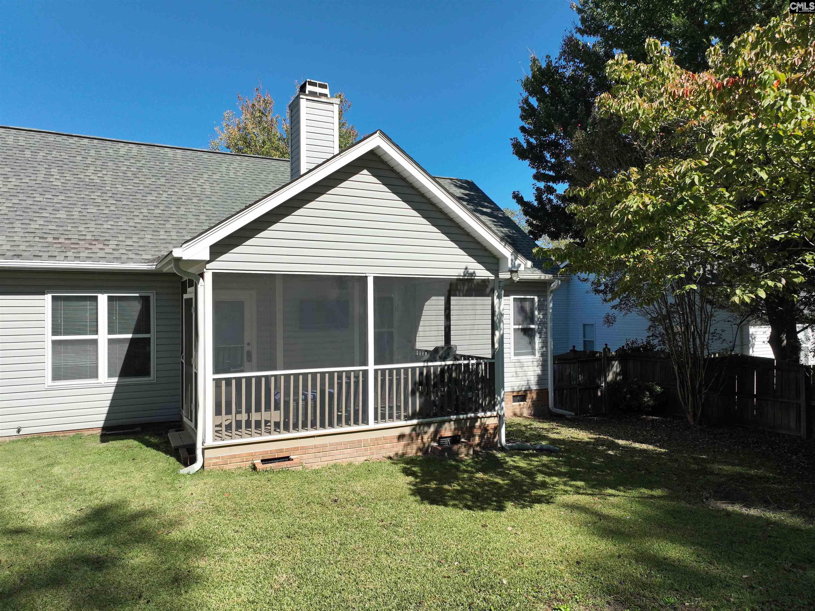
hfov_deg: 71.6
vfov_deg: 56.8
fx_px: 565
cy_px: 306
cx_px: 408
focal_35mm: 24
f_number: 2.8
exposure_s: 1/2500
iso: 200
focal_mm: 12.29
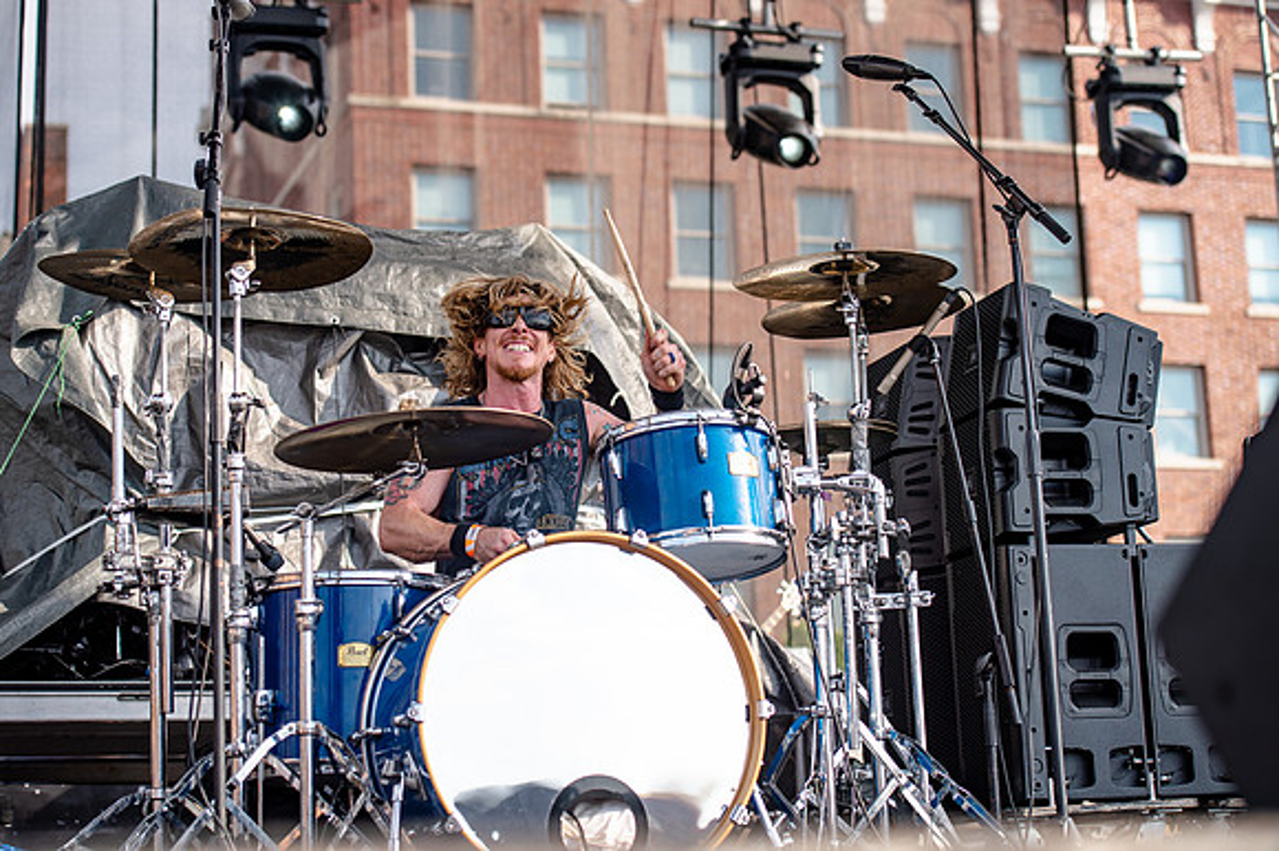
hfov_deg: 28.9
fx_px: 2485
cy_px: 426
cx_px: 640
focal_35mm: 70
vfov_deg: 19.4
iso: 125
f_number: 4
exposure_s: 1/800
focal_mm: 70
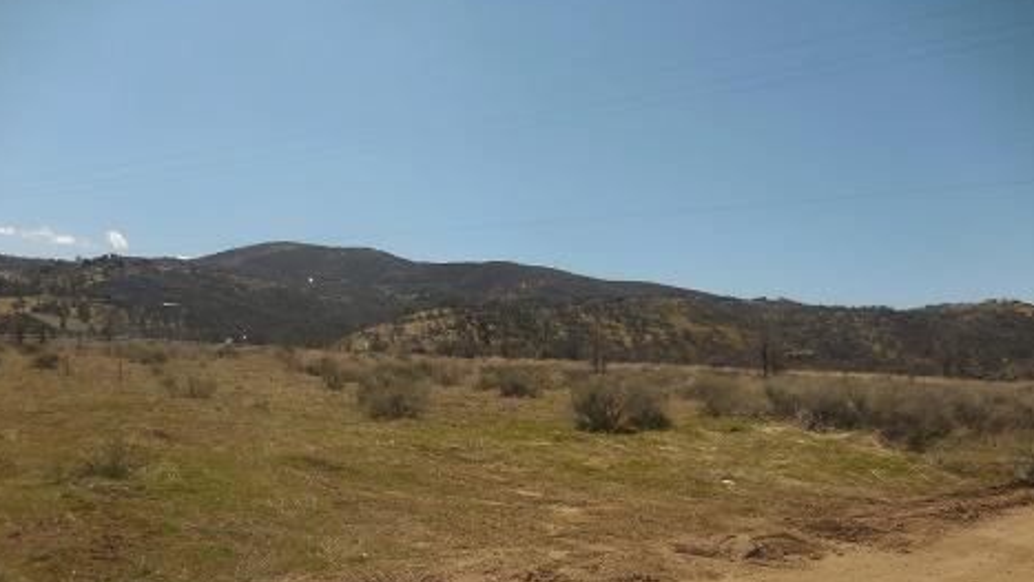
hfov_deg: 67.9
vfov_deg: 41.4
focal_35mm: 28
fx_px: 768
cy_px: 332
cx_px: 518
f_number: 6.6
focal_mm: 4.5
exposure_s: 1/640
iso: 125
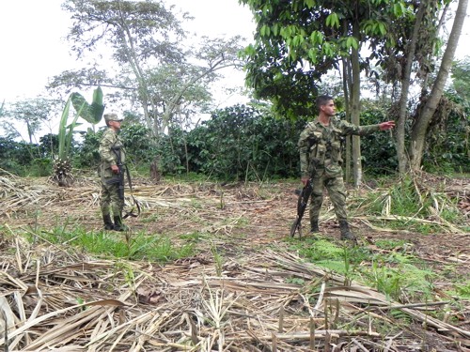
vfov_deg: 38.7
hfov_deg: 50.1
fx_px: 502
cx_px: 235
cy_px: 176
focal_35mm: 37
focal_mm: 6.6
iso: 160
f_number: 4
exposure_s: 1/112
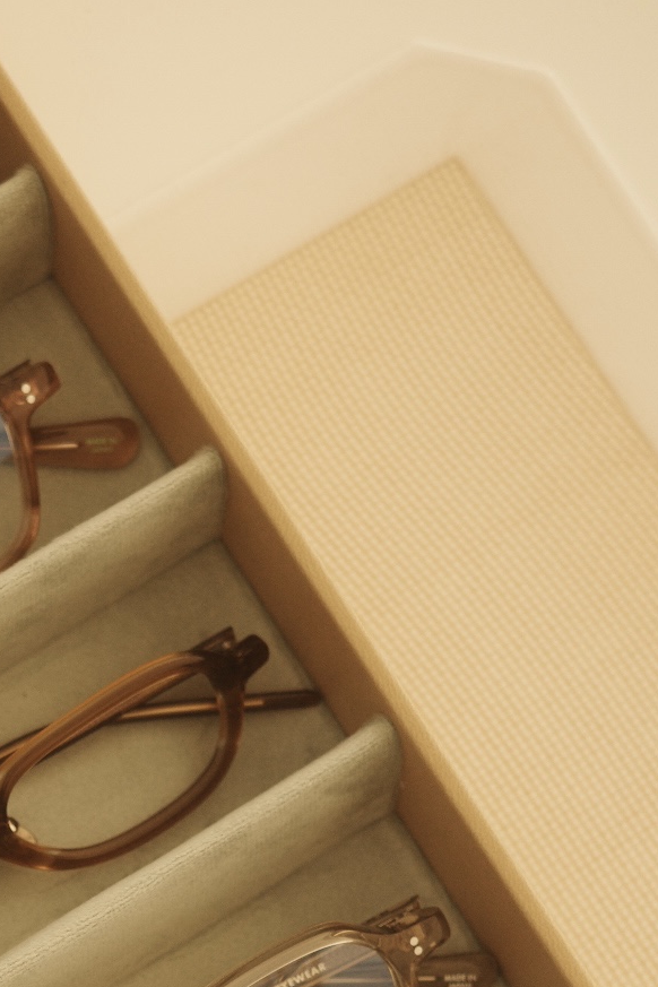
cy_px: 1011
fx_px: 2412
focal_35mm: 88
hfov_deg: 15.2
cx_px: -6
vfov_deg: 22.2
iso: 400
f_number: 2.8
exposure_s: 1/30
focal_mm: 26
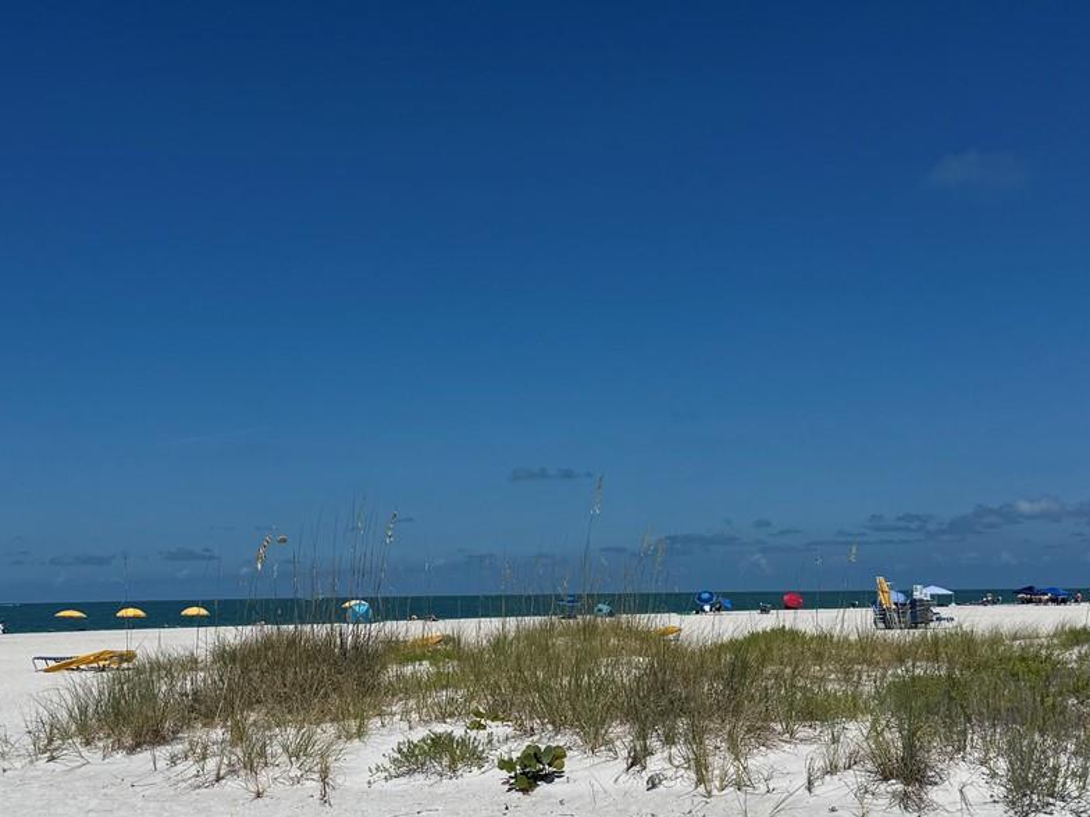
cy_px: 478
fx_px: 1543
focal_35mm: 49
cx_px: 469
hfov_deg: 38.8
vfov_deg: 29.6
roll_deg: -0.1
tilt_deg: +3.8
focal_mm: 6.76
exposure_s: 1/14286
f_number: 1.78
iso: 64
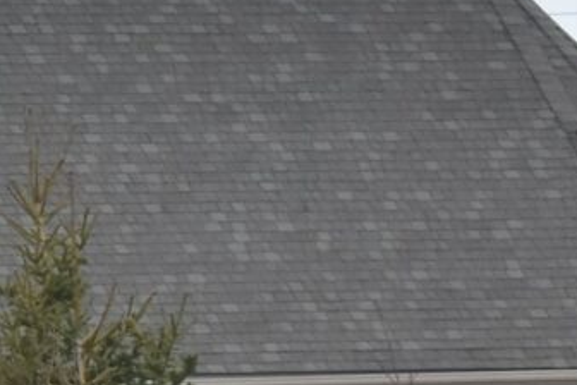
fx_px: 15033
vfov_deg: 1.5
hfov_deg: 2.2
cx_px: -1430
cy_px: 1311
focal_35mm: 938
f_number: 8
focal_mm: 82
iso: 1000
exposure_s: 1/250
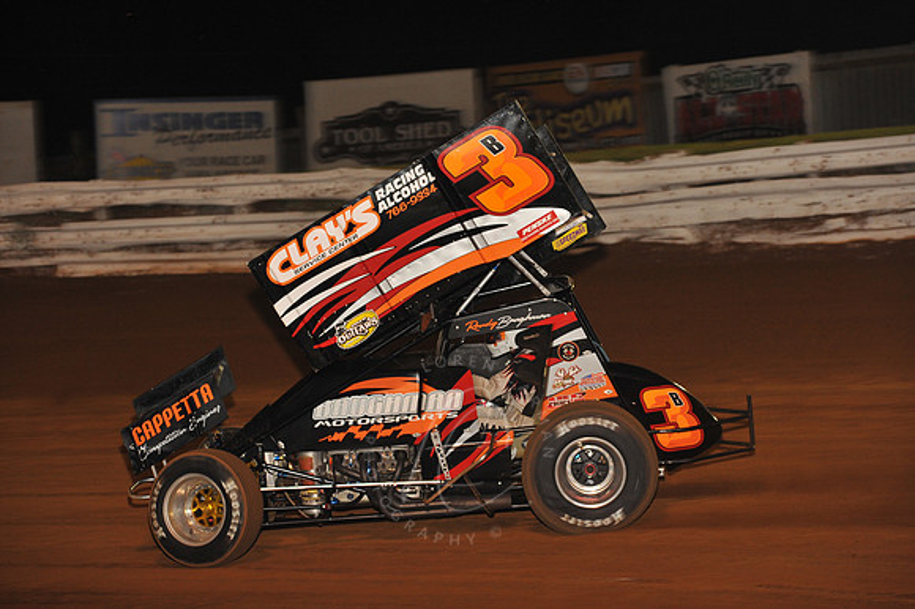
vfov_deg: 9.5
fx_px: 3683
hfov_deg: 14.2
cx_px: 458
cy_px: 304
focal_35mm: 145
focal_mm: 145
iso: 1250
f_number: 6.3
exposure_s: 1/320
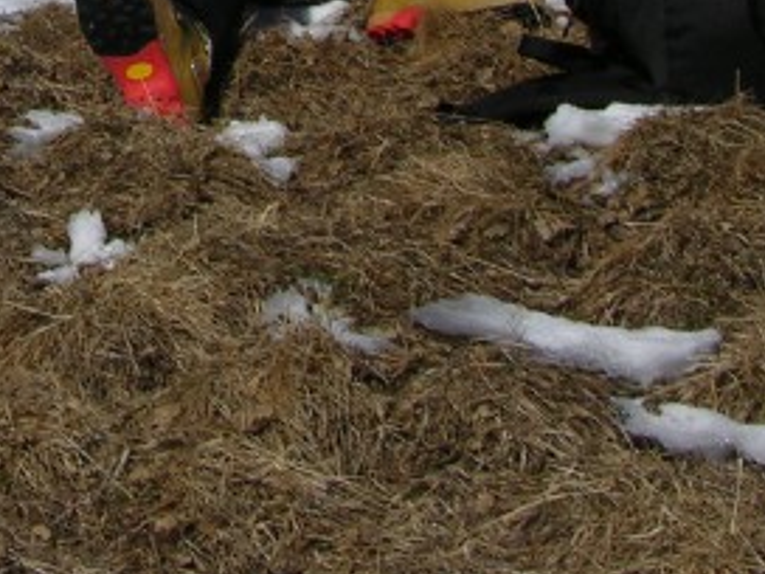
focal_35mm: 132
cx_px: -101
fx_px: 2917
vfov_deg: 10.6
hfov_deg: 14.6
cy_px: -422
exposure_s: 1/427
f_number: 8
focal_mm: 8.9
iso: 50
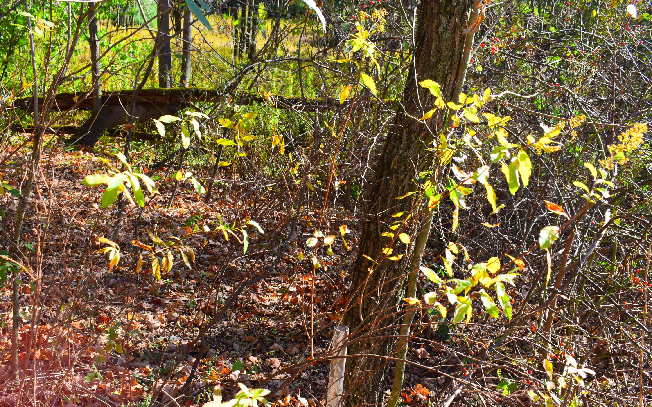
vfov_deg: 33.6
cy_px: 215
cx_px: 316
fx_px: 675
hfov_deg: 51.5
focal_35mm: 38
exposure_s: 1/250
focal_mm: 24
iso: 280
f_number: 8
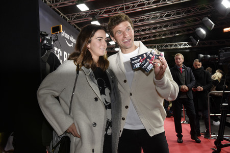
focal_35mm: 38
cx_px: 115
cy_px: 76
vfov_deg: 35.0
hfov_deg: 50.7
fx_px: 243
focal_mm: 38
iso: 1000
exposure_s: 1/125
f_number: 6.3
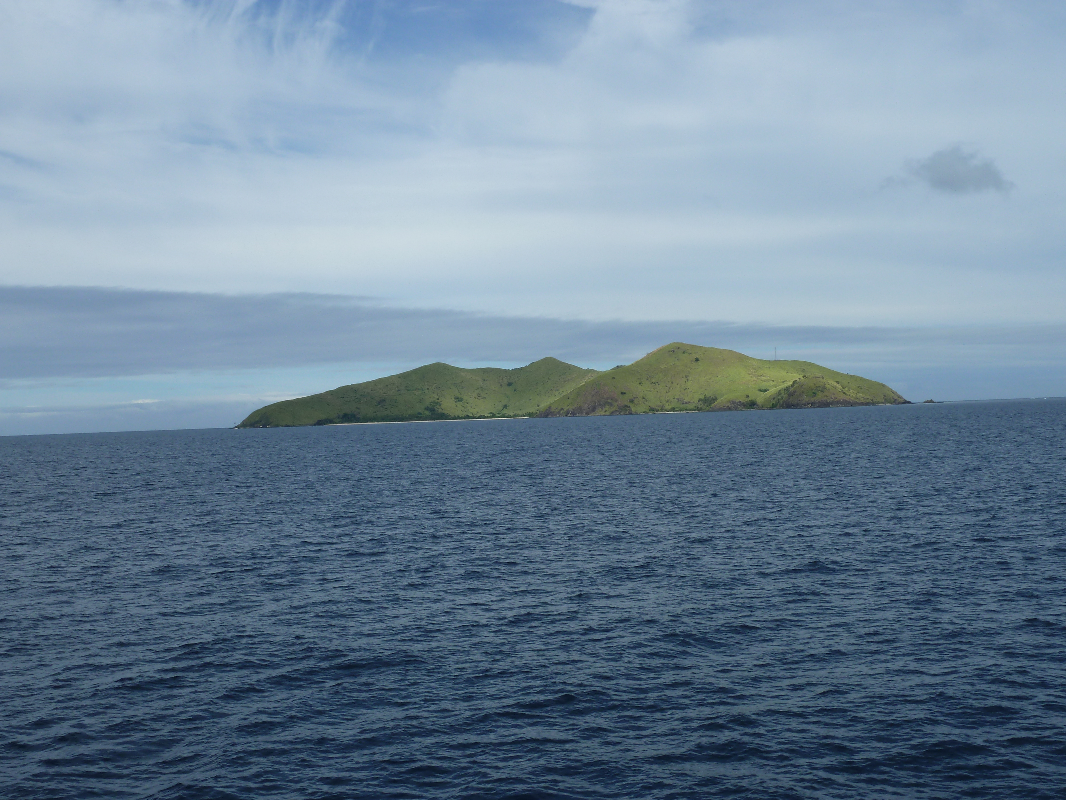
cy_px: 400
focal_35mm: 44
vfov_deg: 32.9
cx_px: 533
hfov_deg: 42.9
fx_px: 1355
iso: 80
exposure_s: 1/500
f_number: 5.6
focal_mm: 7.3
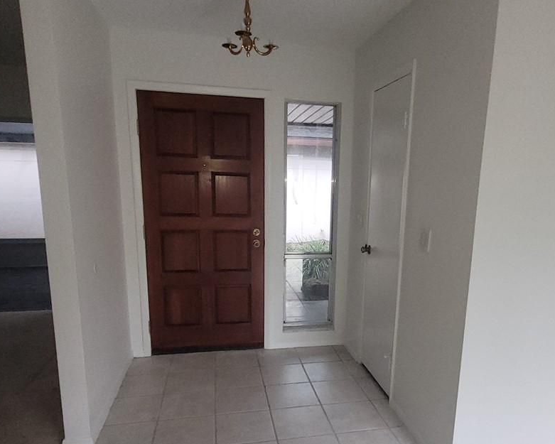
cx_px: 321
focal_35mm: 26
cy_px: 273
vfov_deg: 54.4
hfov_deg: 65.6
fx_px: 427
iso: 200
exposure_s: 1/60
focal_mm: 1.74
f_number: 2.2
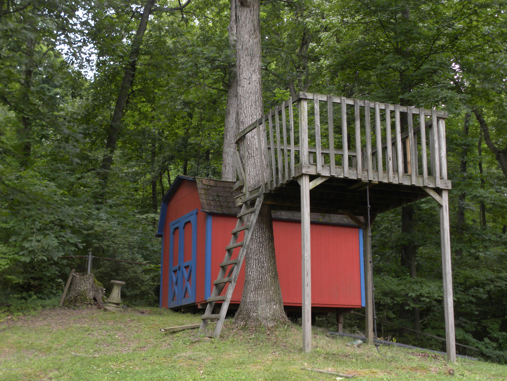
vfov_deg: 28.0
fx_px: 762
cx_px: 254
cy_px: 190
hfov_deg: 36.8
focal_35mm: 52
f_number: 4
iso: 64
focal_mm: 9.2
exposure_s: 1/60
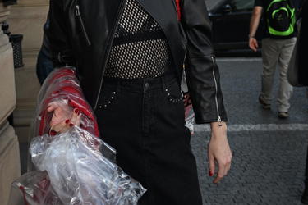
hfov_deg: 34.5
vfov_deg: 23.0
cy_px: 30
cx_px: 152
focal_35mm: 58
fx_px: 495
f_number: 5
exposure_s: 1/250
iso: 500
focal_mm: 31.5
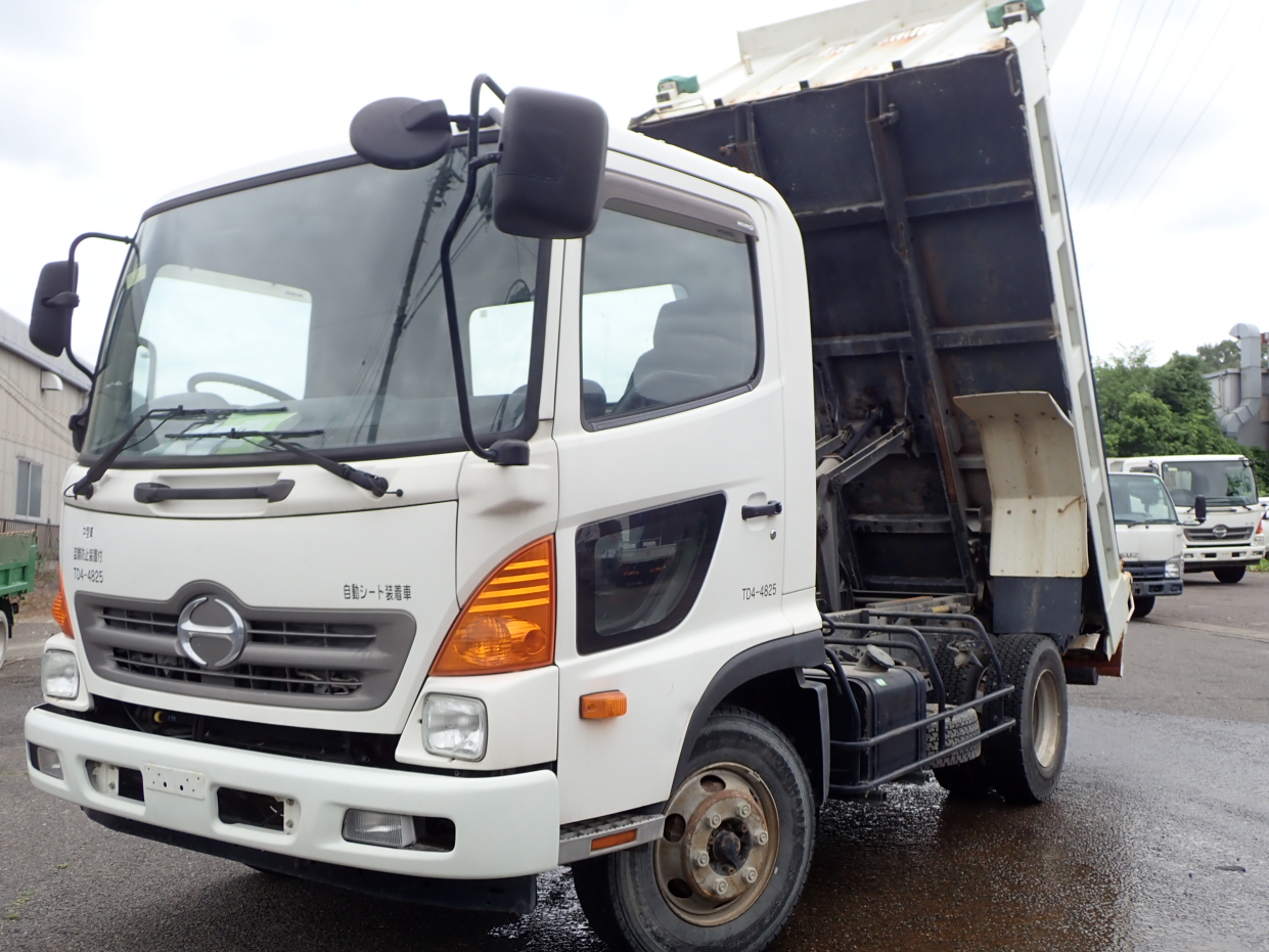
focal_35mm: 33
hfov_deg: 55.3
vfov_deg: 43.0
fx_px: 1210
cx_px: 629
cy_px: 484
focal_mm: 5.87
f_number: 3.2
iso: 100
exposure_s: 1/320
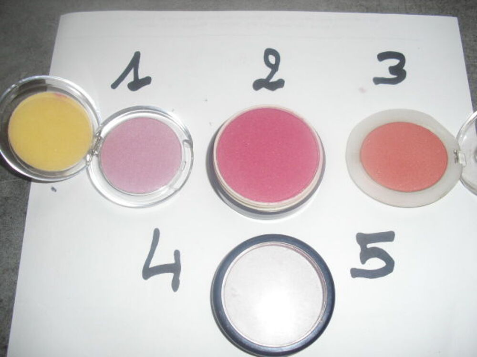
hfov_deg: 51.4
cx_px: 238
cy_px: 178
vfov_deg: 39.7
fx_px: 496
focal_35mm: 36
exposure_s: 1/100
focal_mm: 6.3
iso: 100
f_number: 3.1
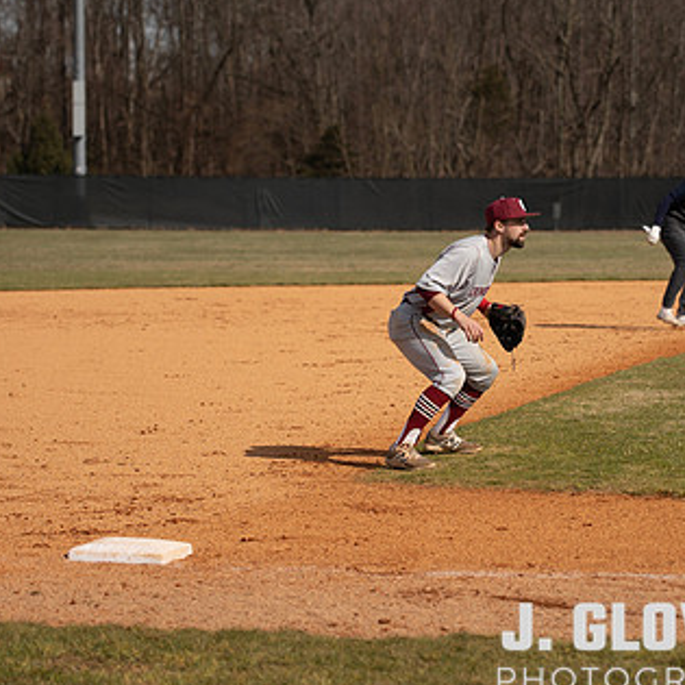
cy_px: 259
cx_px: 463
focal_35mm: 168
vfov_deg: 10.4
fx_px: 3761
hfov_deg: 10.4
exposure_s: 1/1600
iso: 100
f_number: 2.8
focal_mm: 86
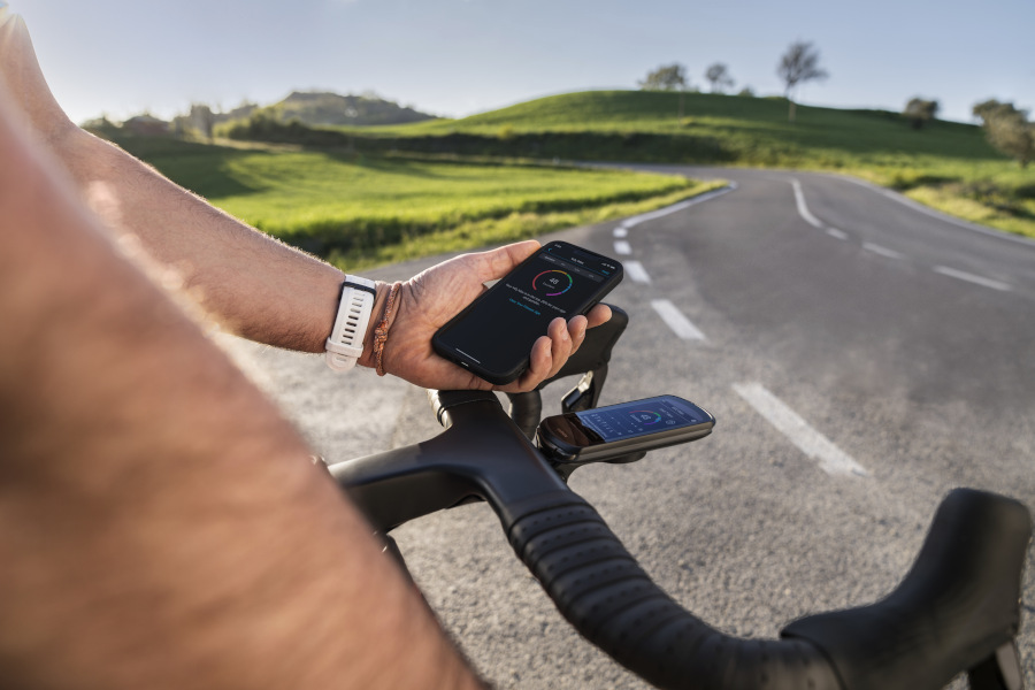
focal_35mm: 24
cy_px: 345
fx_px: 690
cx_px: 518
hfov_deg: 73.7
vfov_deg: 53.1
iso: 100
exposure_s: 1/320
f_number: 4.5
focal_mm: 24
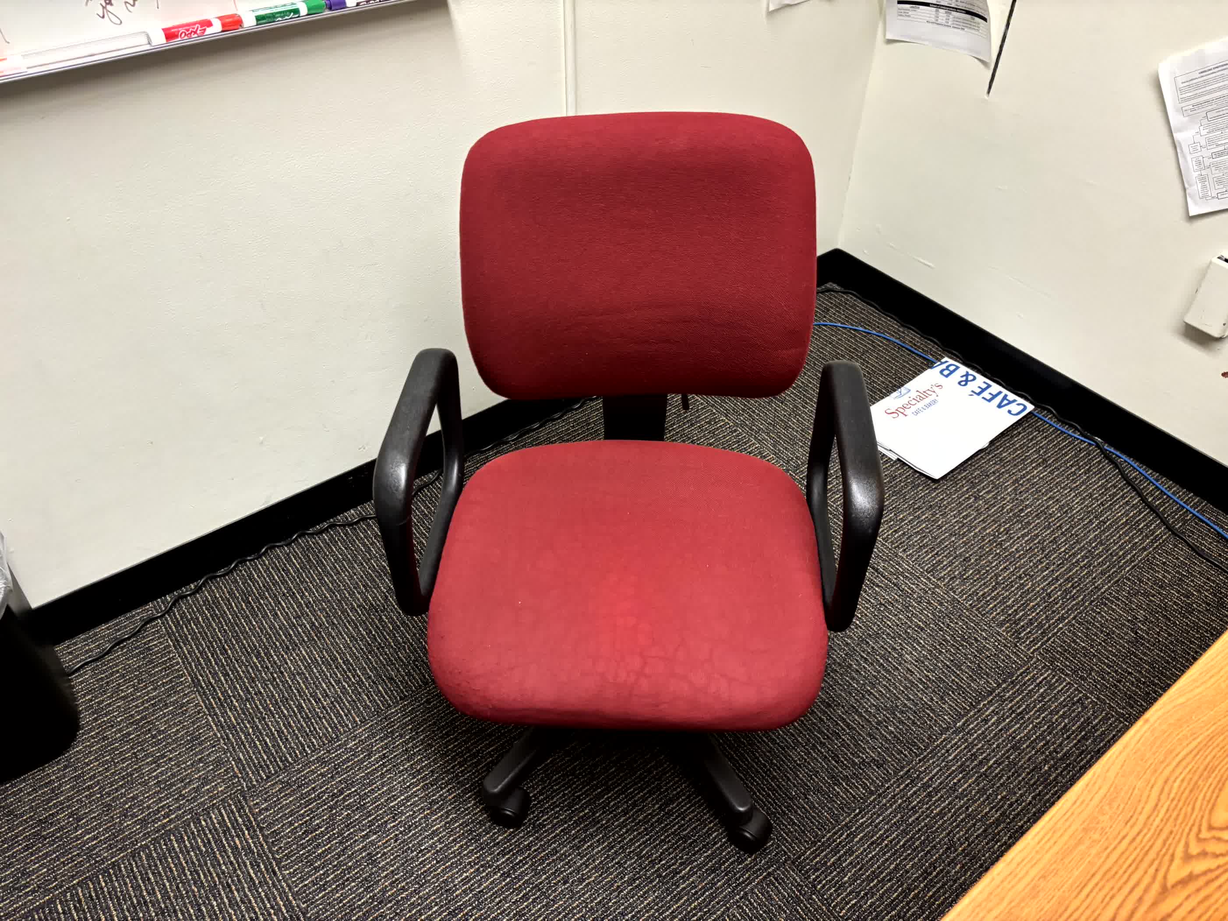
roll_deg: -1.5
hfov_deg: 67.3
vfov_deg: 53.1
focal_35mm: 26
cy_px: 460
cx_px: 614
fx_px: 922
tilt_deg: -42.6
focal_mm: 5.96
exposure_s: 1/60
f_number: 1.6
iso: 320
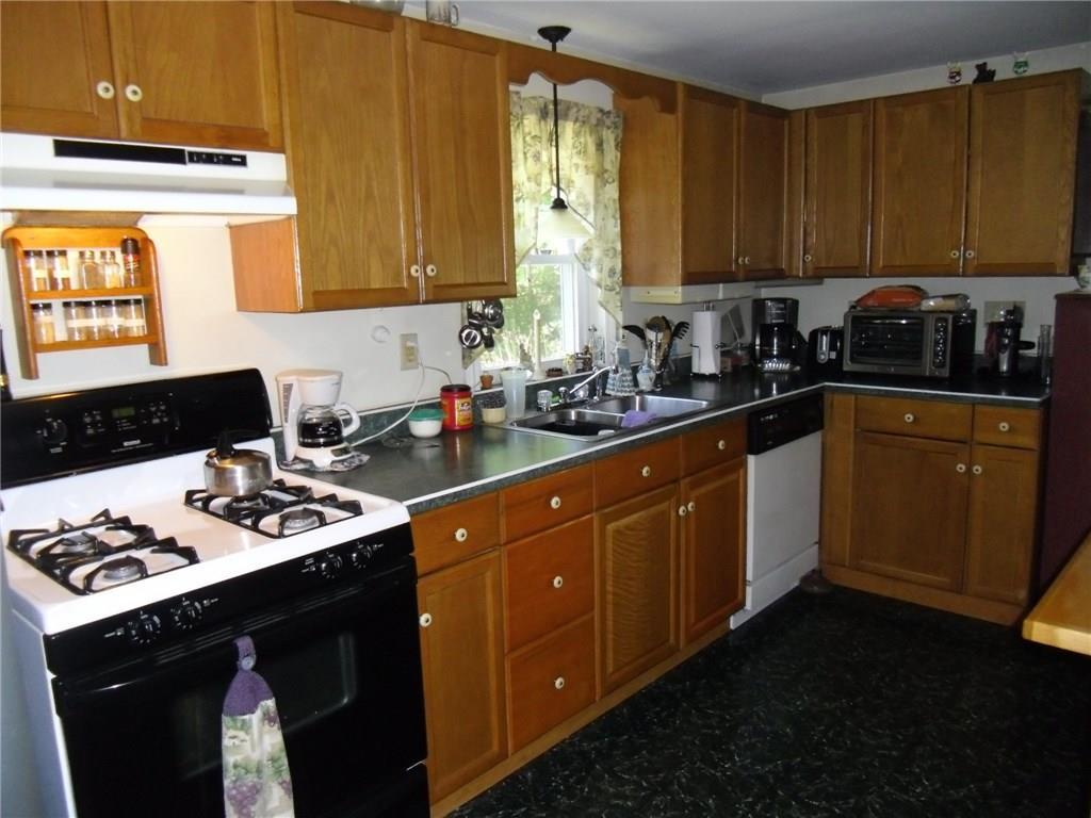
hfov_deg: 65.3
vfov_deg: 51.4
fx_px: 851
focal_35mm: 27
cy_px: 409
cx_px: 546
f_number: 3.2
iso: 400
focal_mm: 4.9
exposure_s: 1/60
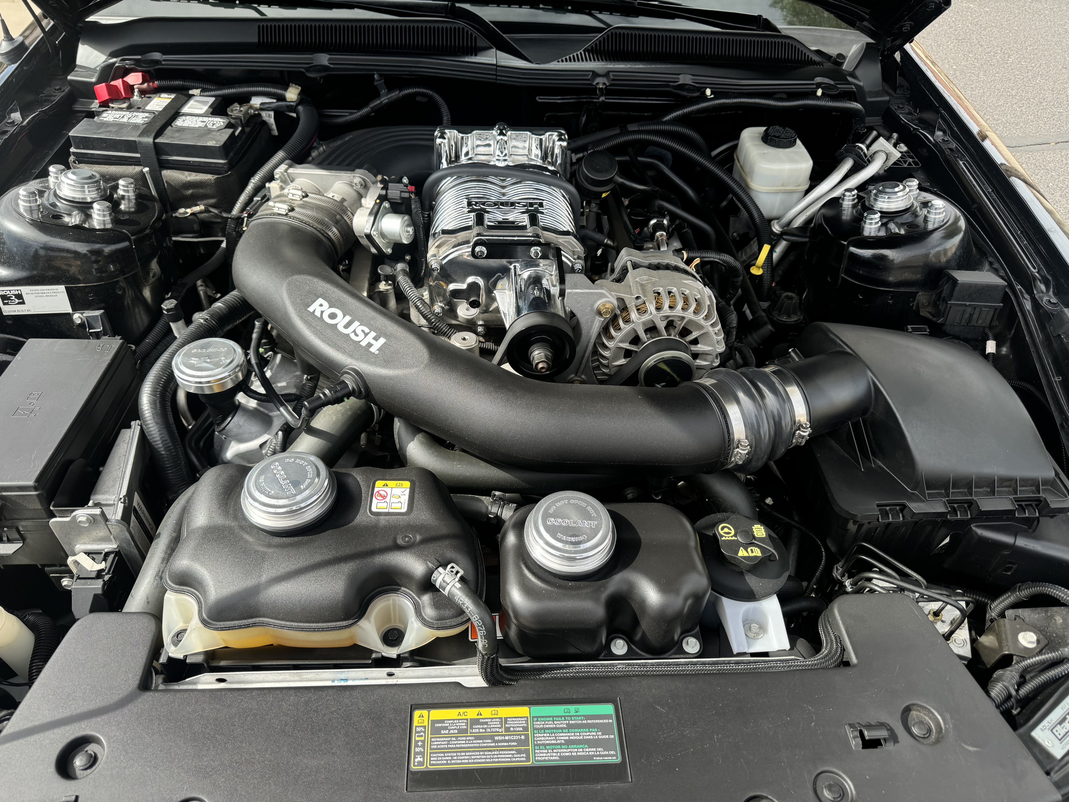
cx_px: 534
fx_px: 741
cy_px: 401
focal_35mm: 24
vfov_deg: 56.8
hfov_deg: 71.6
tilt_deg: -45.5
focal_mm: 6.76
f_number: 1.78
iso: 80
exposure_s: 1/723
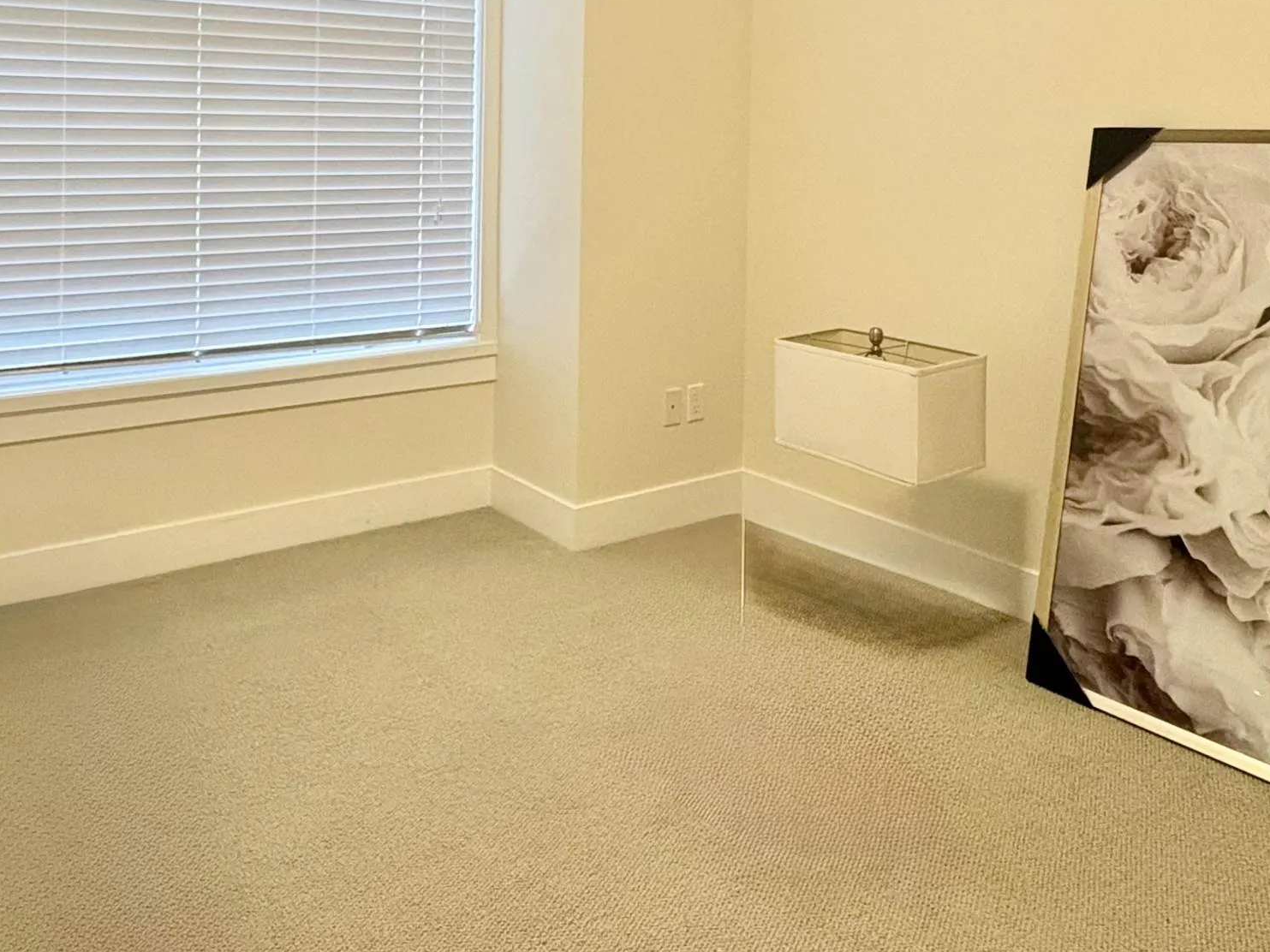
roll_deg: +0.1
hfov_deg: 60.7
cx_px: 464
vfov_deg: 45.9
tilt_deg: -2.5
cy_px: 199
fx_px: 1064
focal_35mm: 29
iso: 400
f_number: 2.2
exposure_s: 1/60
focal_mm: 2.22
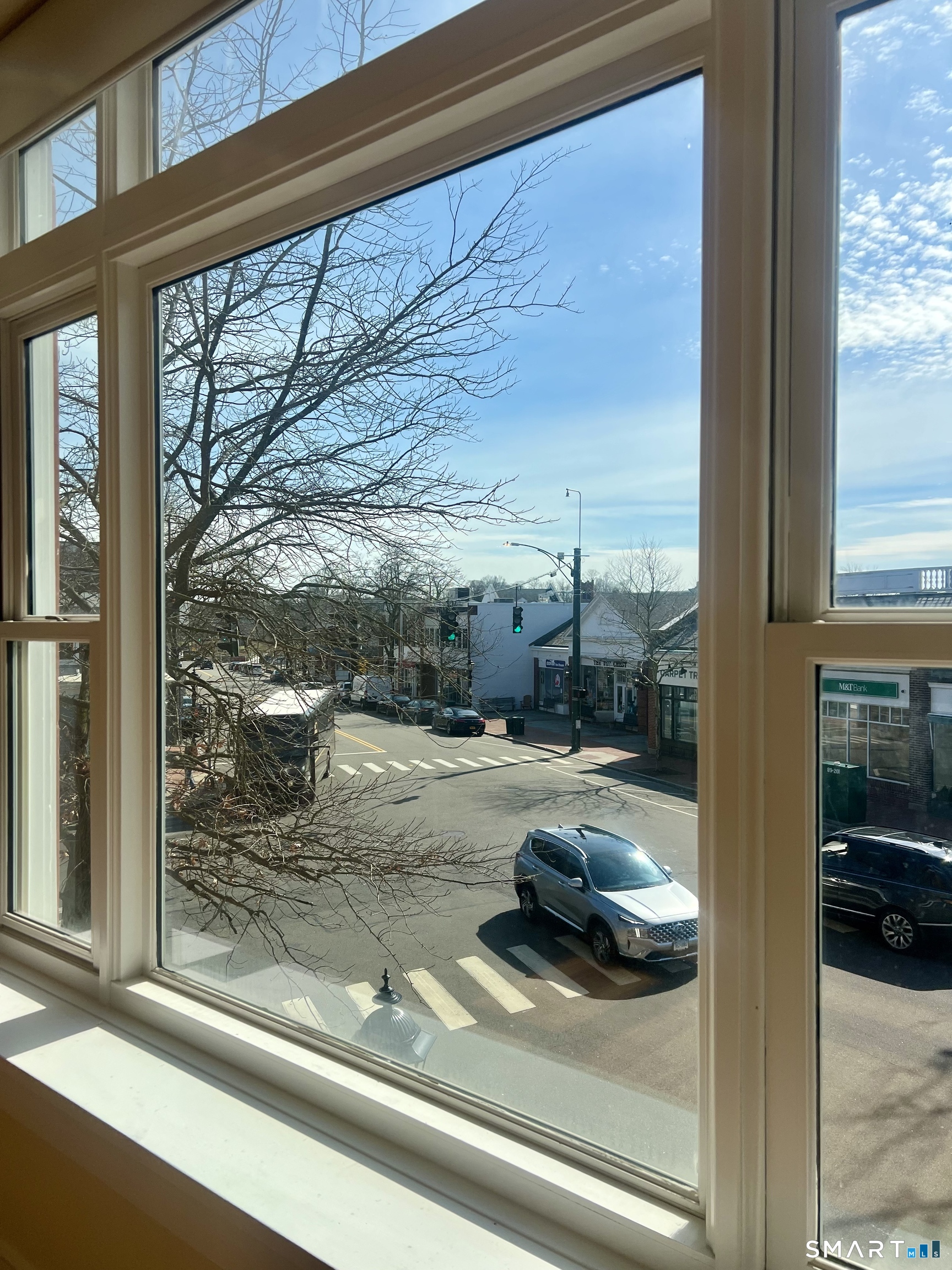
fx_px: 953
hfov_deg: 53.1
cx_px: 476
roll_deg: +0.0
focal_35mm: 26
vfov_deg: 67.3
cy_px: 635
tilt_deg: -1.5
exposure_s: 1/4630
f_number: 1.5
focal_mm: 5.7
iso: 50
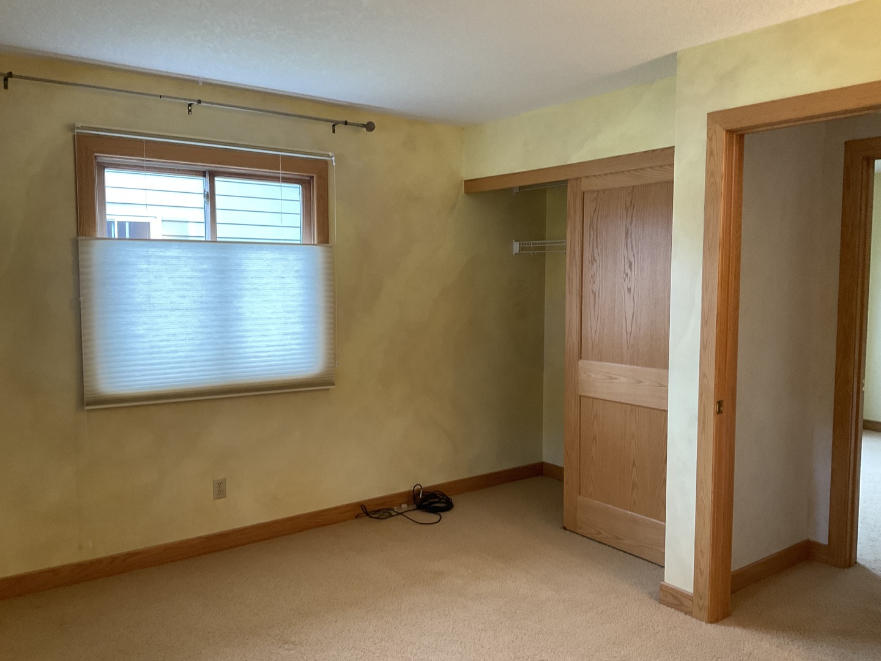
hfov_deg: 61.7
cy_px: 330
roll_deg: -0.7
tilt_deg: -4.6
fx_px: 738
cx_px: 440
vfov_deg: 48.2
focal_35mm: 29
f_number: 1.8
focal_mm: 3
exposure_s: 1/50
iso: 80
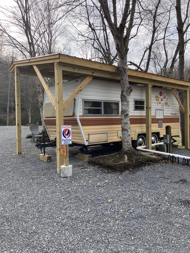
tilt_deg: +0.0
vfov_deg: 63.4
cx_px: 95
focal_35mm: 28
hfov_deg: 49.7
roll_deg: -0.4
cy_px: 126
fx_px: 205
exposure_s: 1/704
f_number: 1.8
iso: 32
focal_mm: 3.99
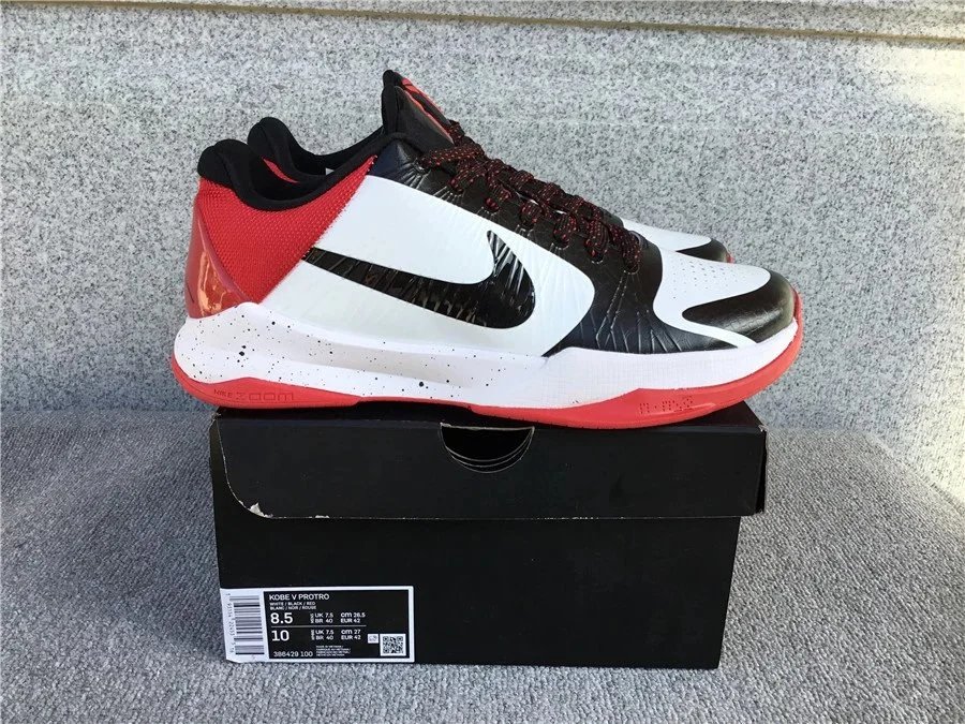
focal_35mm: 31
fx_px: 864
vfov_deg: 45.4
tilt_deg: -18.8
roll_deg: -1.2
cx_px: 482
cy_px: 362
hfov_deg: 58.4
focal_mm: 3.3
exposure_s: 1/275
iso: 25
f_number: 2.4
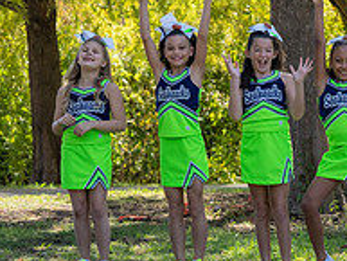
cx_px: 459
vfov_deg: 5.9
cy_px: 121
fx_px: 2538
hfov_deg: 7.7
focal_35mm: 253
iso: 500
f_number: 4
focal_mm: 70
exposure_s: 1/1250
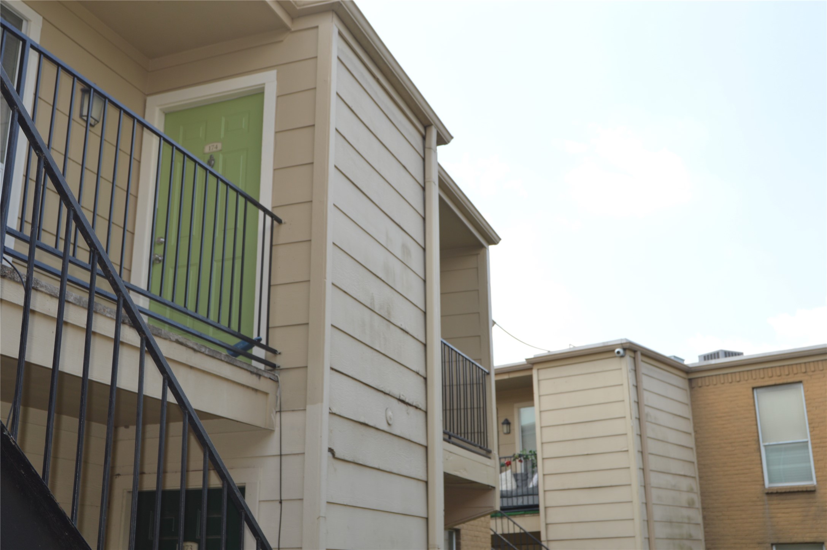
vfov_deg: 34.1
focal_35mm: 39
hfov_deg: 49.6
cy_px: 275
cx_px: 414
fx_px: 895
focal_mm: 26
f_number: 8
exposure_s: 1/200
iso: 100
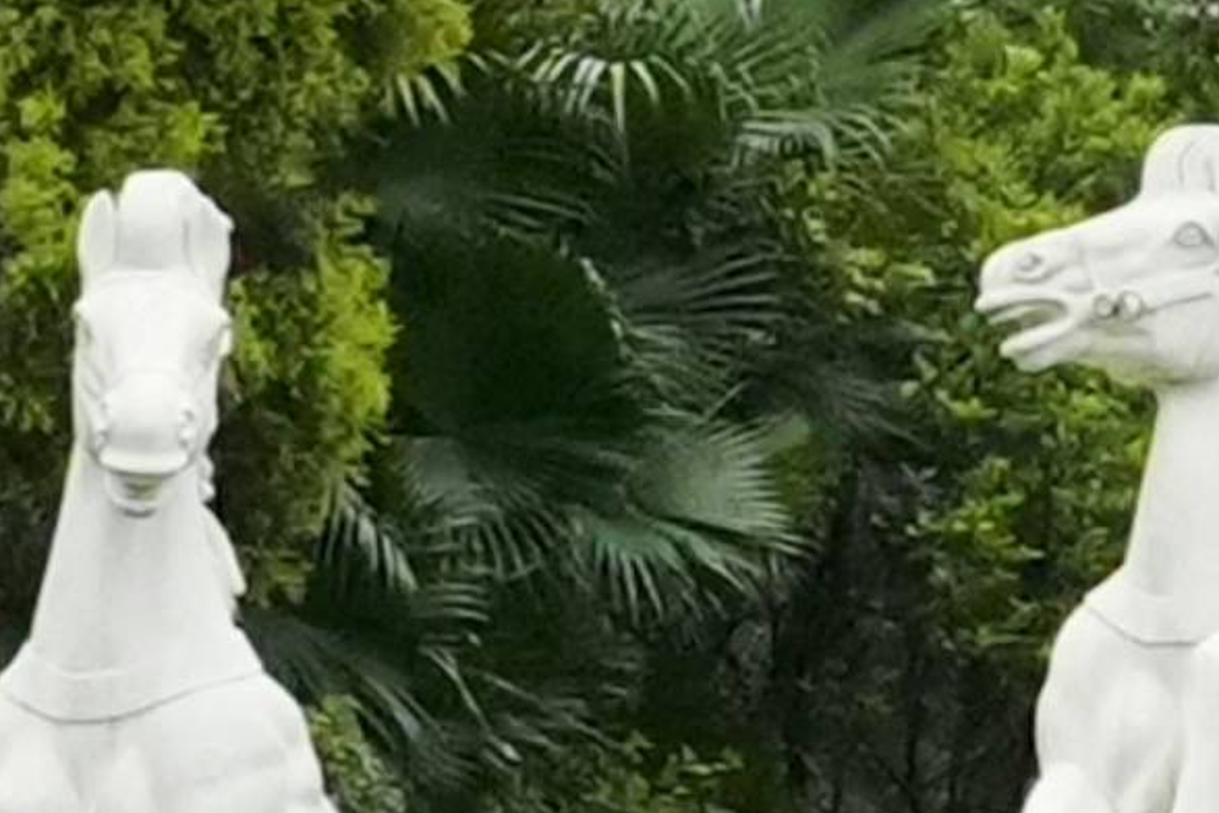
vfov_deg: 5.8
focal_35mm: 235
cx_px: 2119
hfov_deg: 8.5
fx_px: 7957
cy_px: 1141
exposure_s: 1/8000
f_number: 5.6
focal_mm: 20
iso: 4000
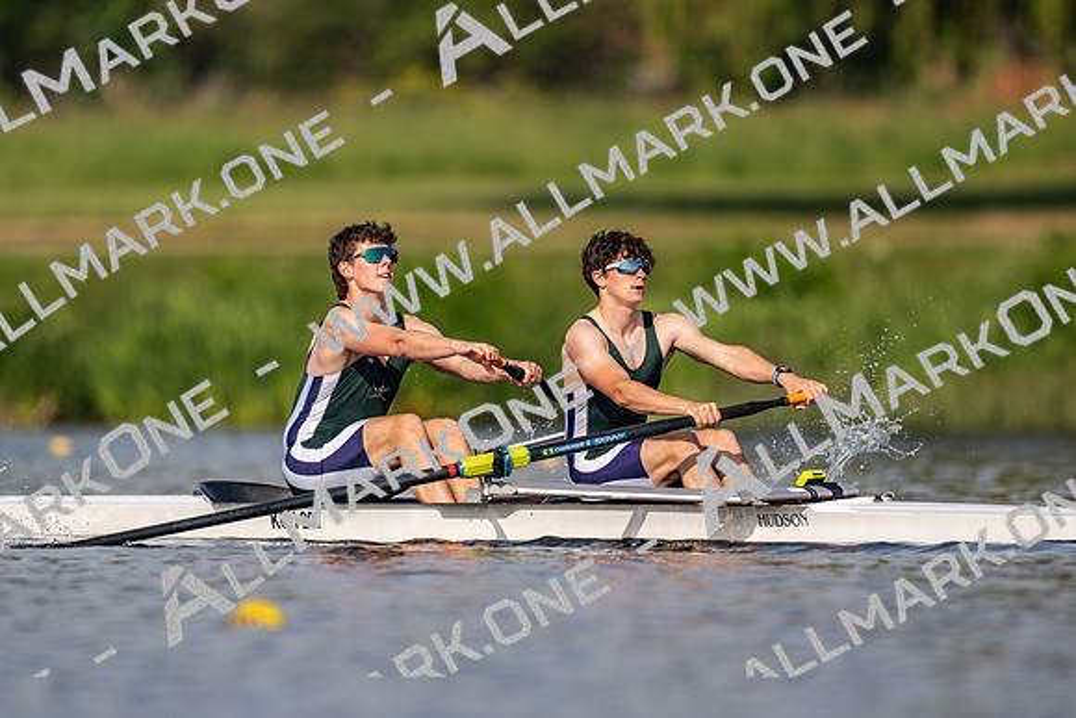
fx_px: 26919
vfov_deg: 1.5
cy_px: 359
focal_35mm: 900
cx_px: 538
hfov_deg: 2.3
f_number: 4
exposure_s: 1/2500
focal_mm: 600
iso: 220
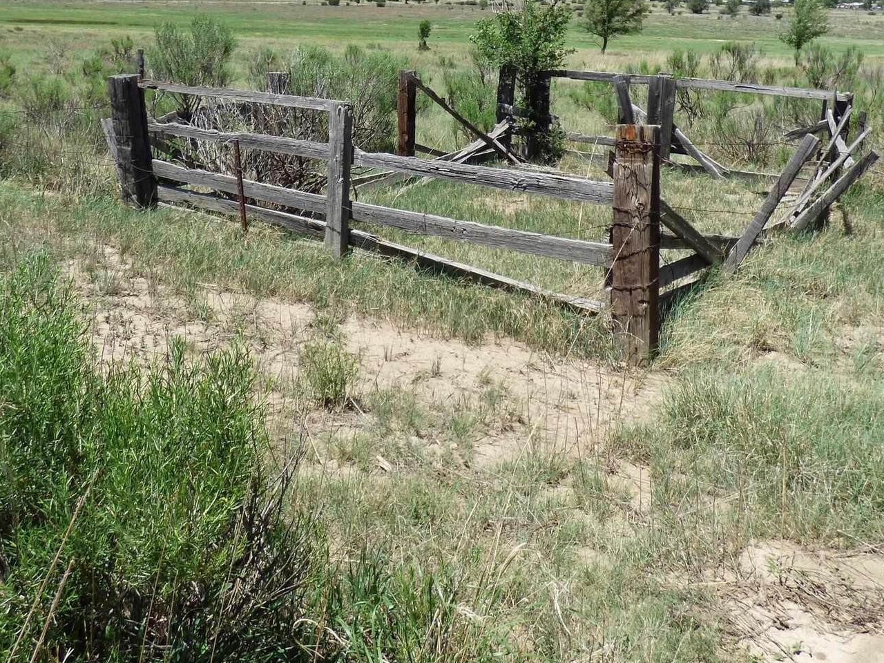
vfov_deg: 43.1
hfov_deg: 56.8
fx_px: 817
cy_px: 184
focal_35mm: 32
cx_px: 429
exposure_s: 1/1300
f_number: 2.8
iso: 100
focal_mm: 3.58
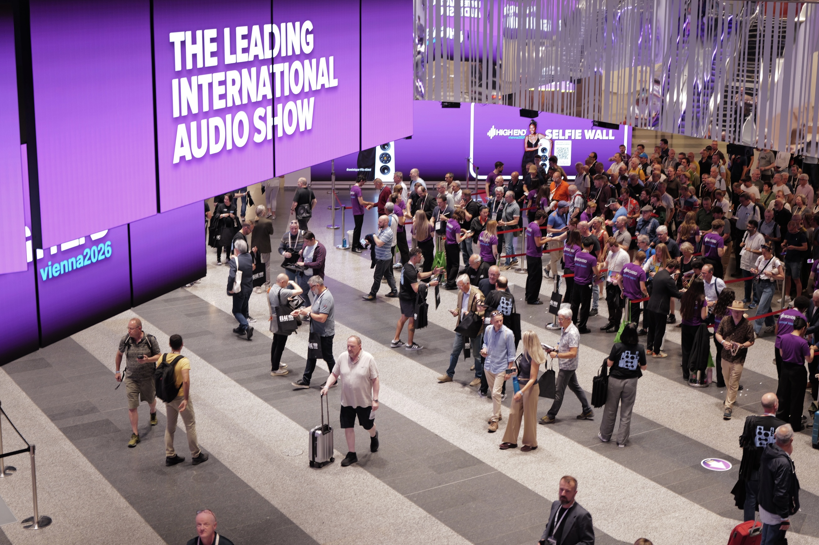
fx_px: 1182
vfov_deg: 25.9
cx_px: 387
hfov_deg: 38.2
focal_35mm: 52
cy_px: 225
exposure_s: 1/80
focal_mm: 43
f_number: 2
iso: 400
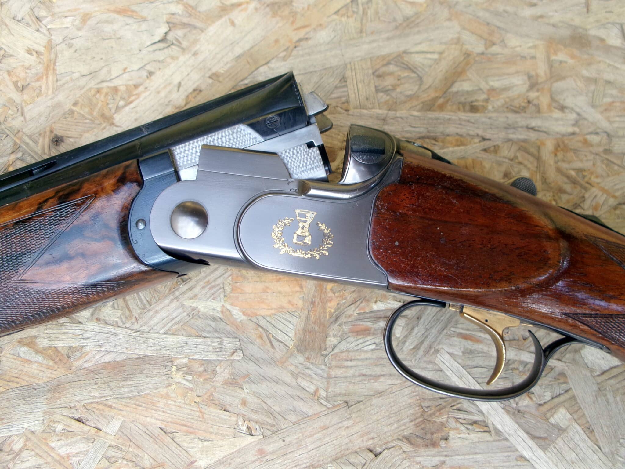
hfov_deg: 51.4
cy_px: 234
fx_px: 650
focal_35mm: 36
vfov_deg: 39.7
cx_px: 312
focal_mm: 6.4
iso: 100
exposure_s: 1/75
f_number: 4.5
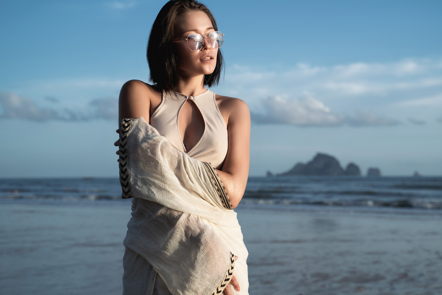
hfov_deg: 36.2
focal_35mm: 55
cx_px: 239
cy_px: 142
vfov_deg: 24.6
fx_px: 675
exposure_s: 1/800
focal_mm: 49
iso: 250
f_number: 4
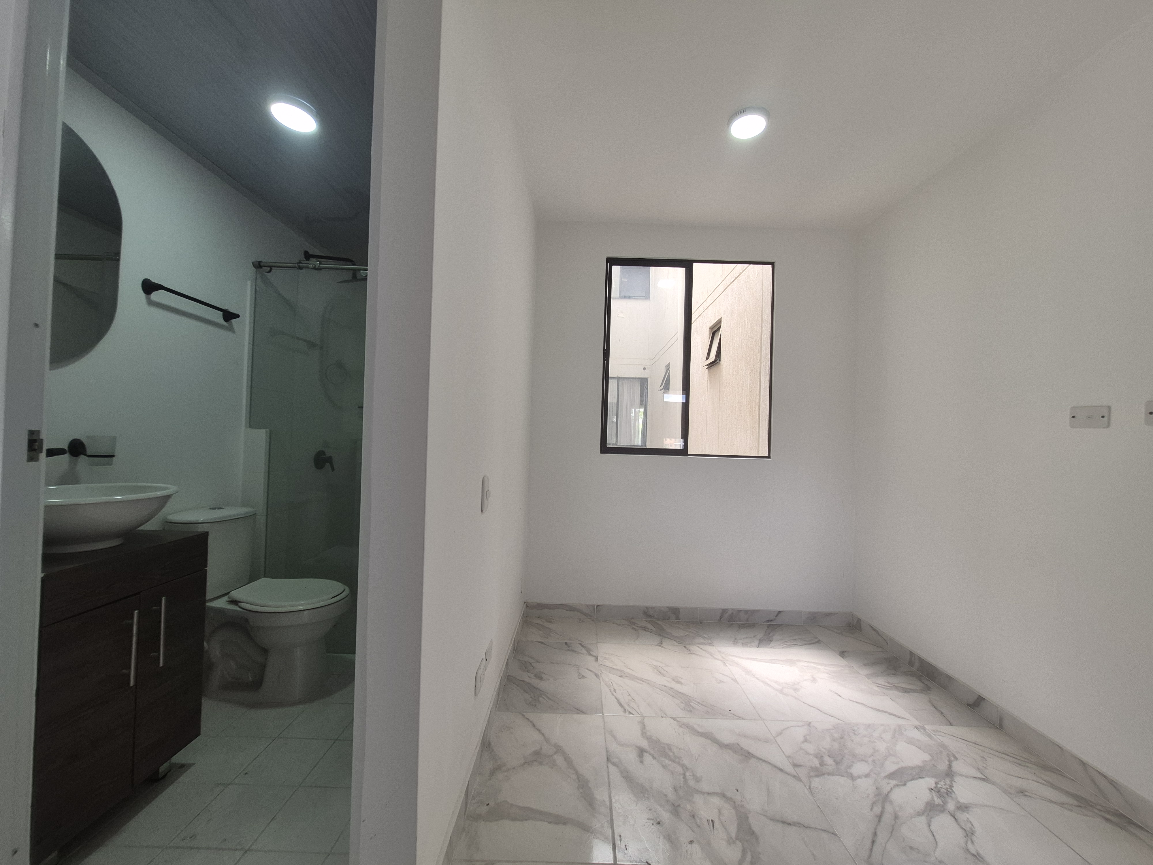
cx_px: 576
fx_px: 433
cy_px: 432
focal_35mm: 13
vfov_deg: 89.9
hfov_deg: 106.2
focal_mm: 1.74
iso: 80
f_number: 2.2
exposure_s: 1/120
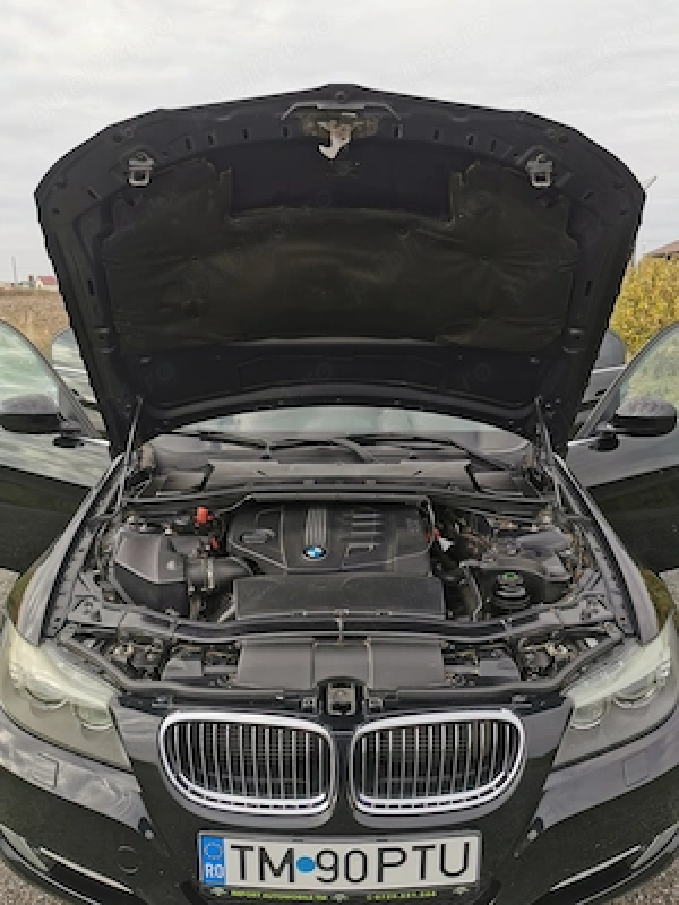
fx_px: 706
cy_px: 452
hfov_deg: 51.4
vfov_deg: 65.3
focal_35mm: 27
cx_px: 340
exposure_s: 1/1280
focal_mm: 5.56
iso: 50
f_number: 1.6
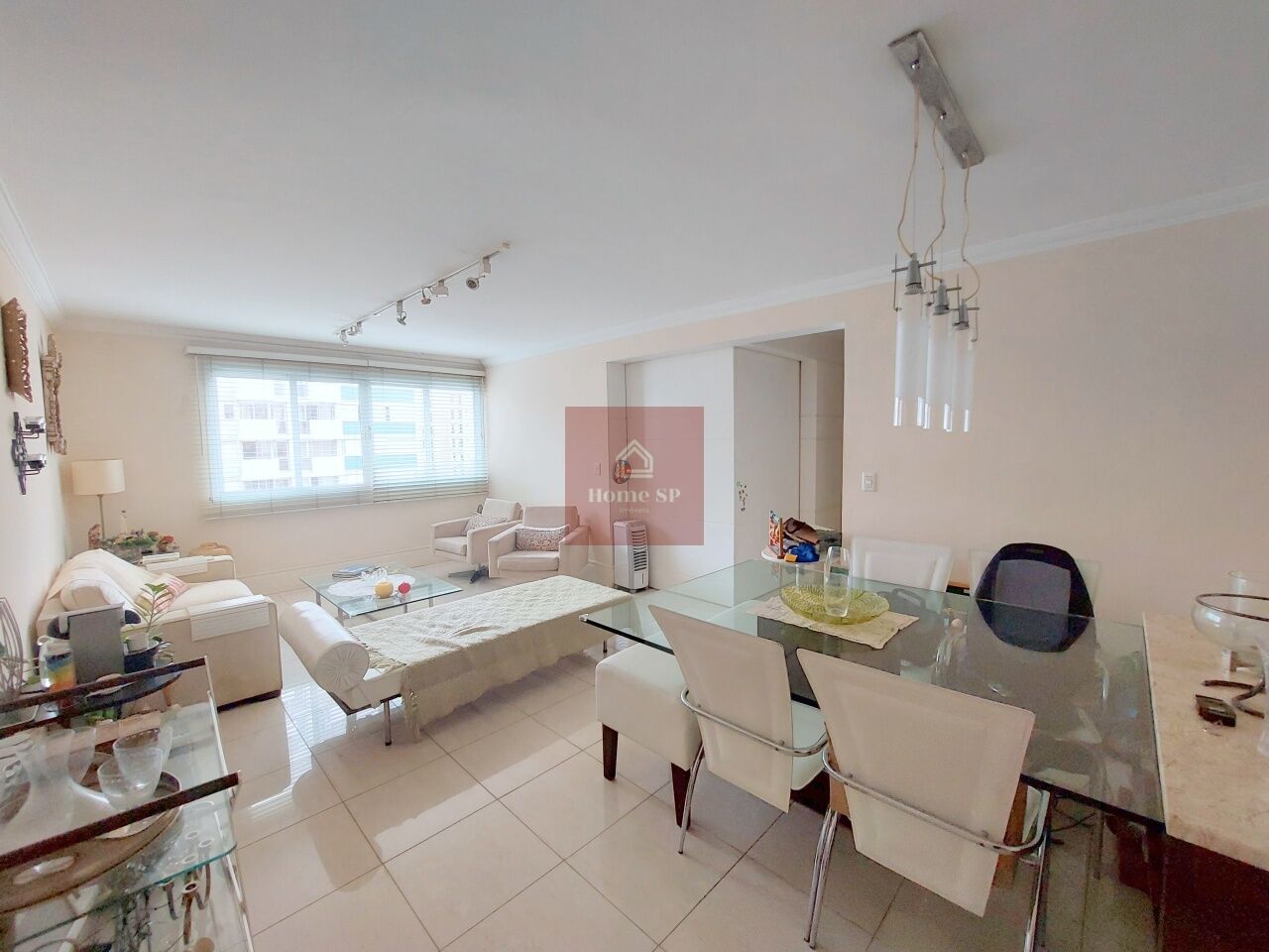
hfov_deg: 106.2
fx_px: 477
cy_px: 476
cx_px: 634
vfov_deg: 89.9
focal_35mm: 13
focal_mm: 1.74
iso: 100
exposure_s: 1/50
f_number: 2.2
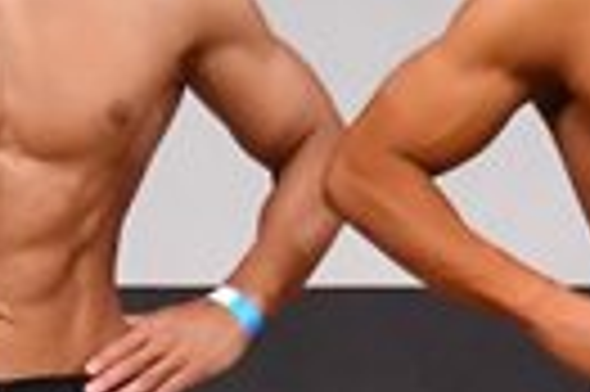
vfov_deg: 1.0
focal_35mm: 1329
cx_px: -115
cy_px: 649
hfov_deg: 1.6
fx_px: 21754
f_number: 5.6
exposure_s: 1/400
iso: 8000
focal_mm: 150
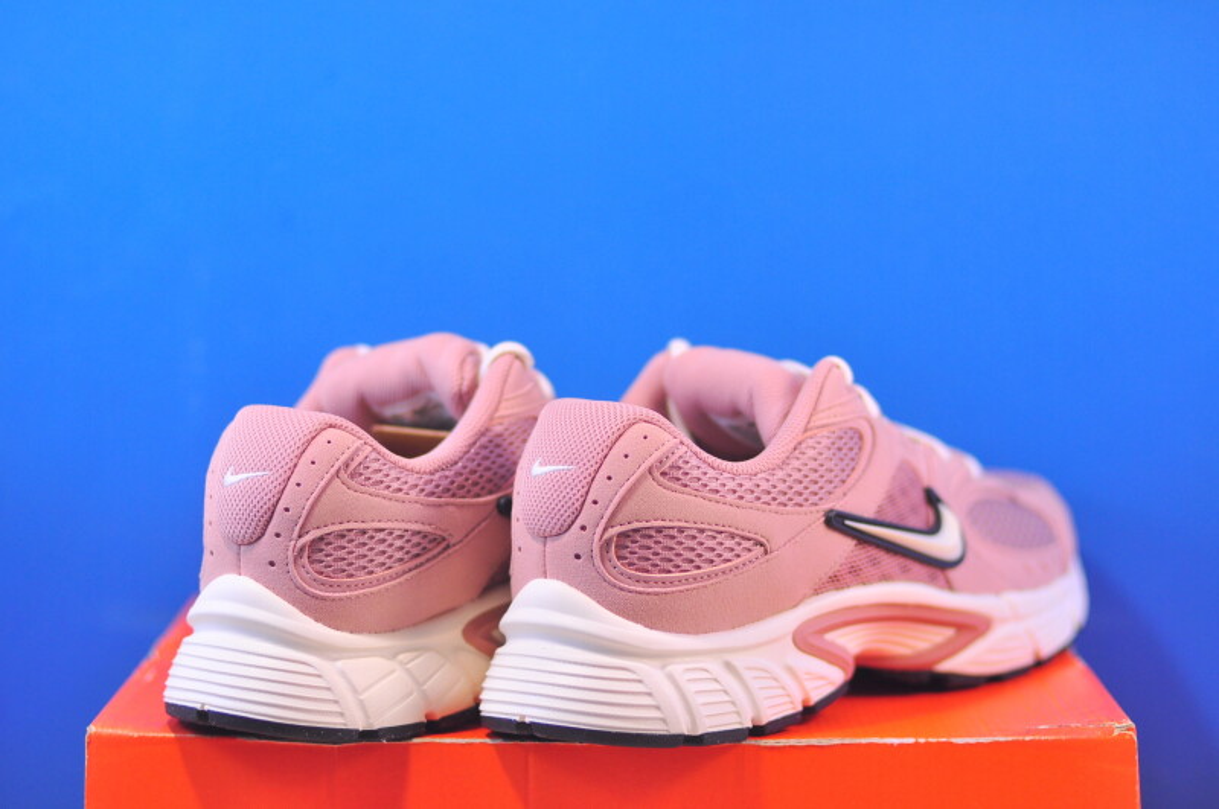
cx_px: 610
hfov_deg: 27.0
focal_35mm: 75
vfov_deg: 18.1
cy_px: 404
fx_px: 2536
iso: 250
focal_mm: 50
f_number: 2.2
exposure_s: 1/320
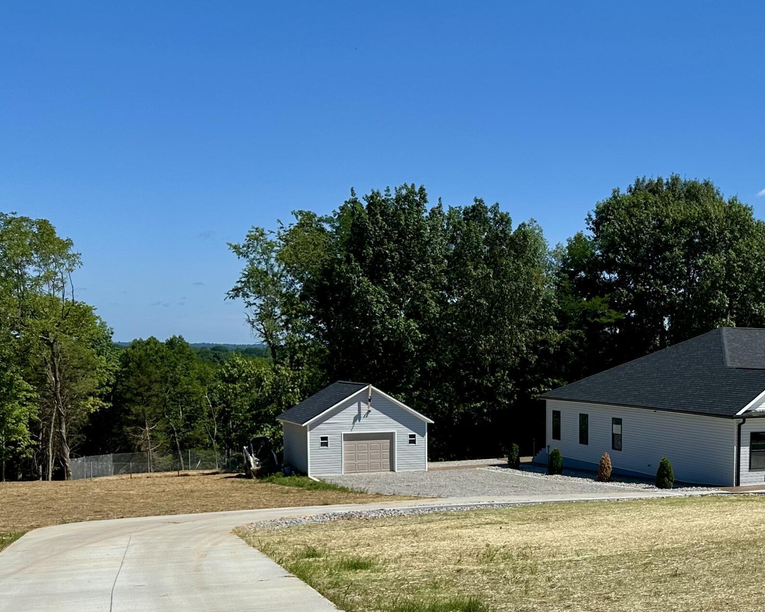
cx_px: 704
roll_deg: -1.6
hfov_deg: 38.7
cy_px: 447
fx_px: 996
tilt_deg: -4.2
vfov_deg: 33.6
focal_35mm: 44
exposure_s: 1/7042
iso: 80
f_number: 1.78
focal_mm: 6.86
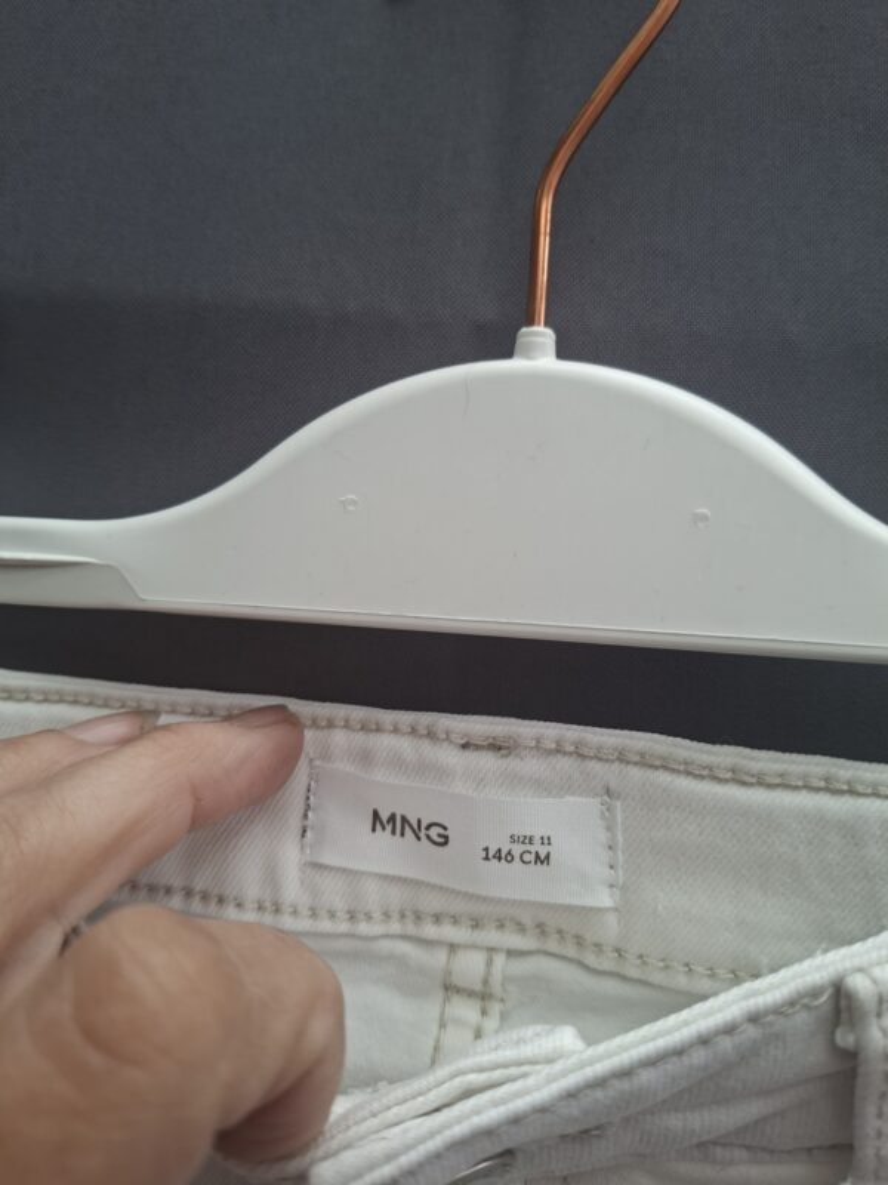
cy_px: 592
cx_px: 444
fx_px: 787
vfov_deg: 73.9
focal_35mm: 23
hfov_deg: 58.9
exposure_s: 1/120
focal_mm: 5.54
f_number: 1.8
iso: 50
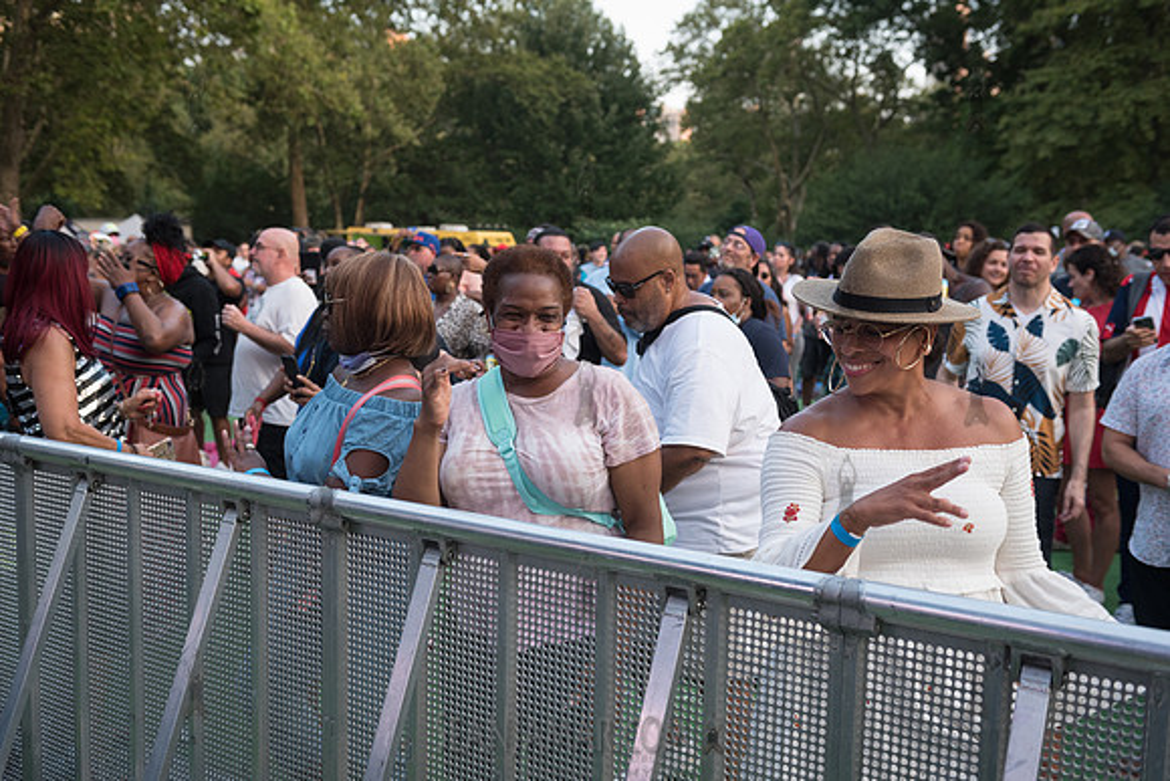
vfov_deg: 35.1
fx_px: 1235
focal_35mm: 38
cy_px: 390
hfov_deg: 50.7
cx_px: 585
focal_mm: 38
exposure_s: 1/250
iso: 1000
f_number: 4
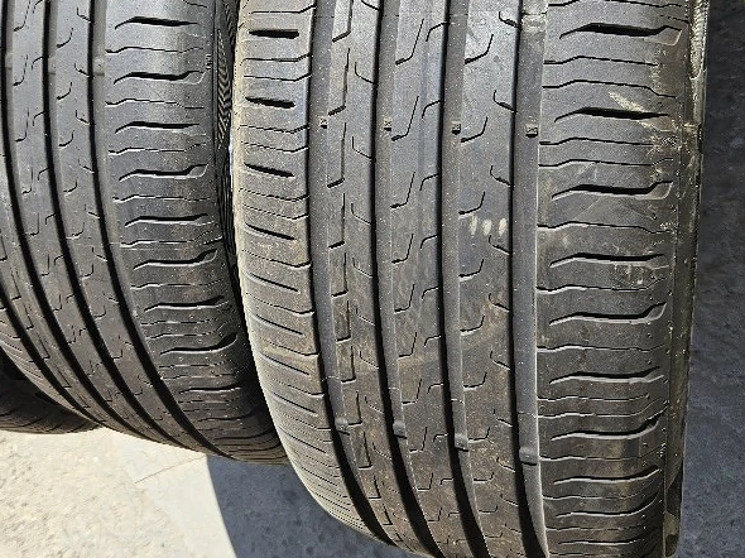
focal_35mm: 39
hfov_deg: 47.5
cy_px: 131
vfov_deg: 35.9
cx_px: 280
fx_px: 839
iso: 25
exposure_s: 1/833
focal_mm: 5.4
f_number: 1.8
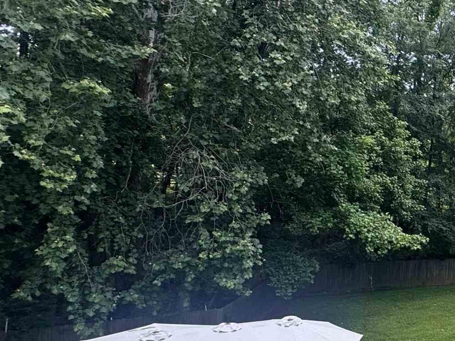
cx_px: 597
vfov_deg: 33.5
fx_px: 565
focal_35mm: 43
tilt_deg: -2.1
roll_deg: -4.3
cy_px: 196
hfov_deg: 32.4
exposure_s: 1/170
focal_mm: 2.22
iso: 40
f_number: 2.2
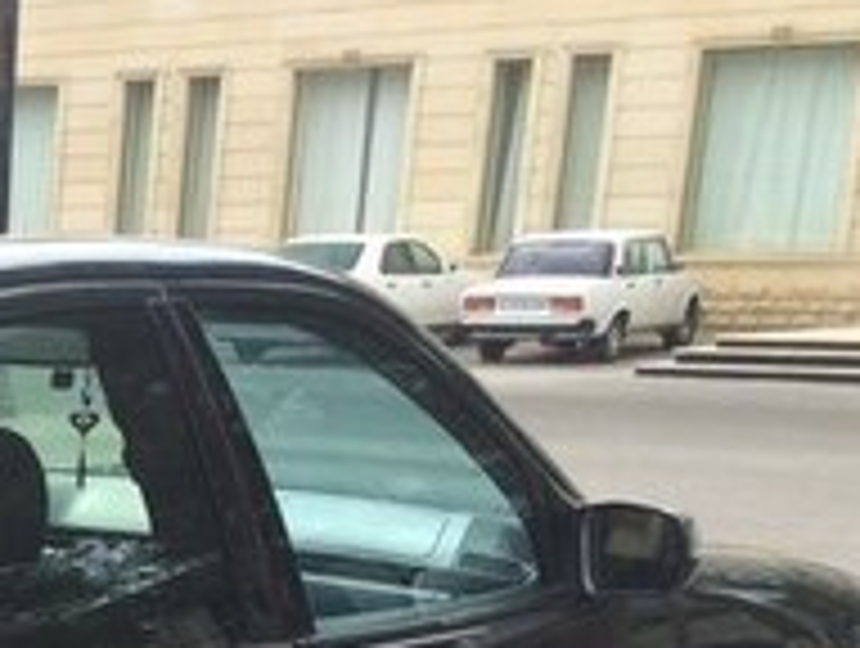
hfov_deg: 17.3
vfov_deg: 13.7
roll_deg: -0.3
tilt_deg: -18.5
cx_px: -495
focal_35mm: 100
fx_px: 2489
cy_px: 1055
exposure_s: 1/641
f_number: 2.2
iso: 32
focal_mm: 4.15
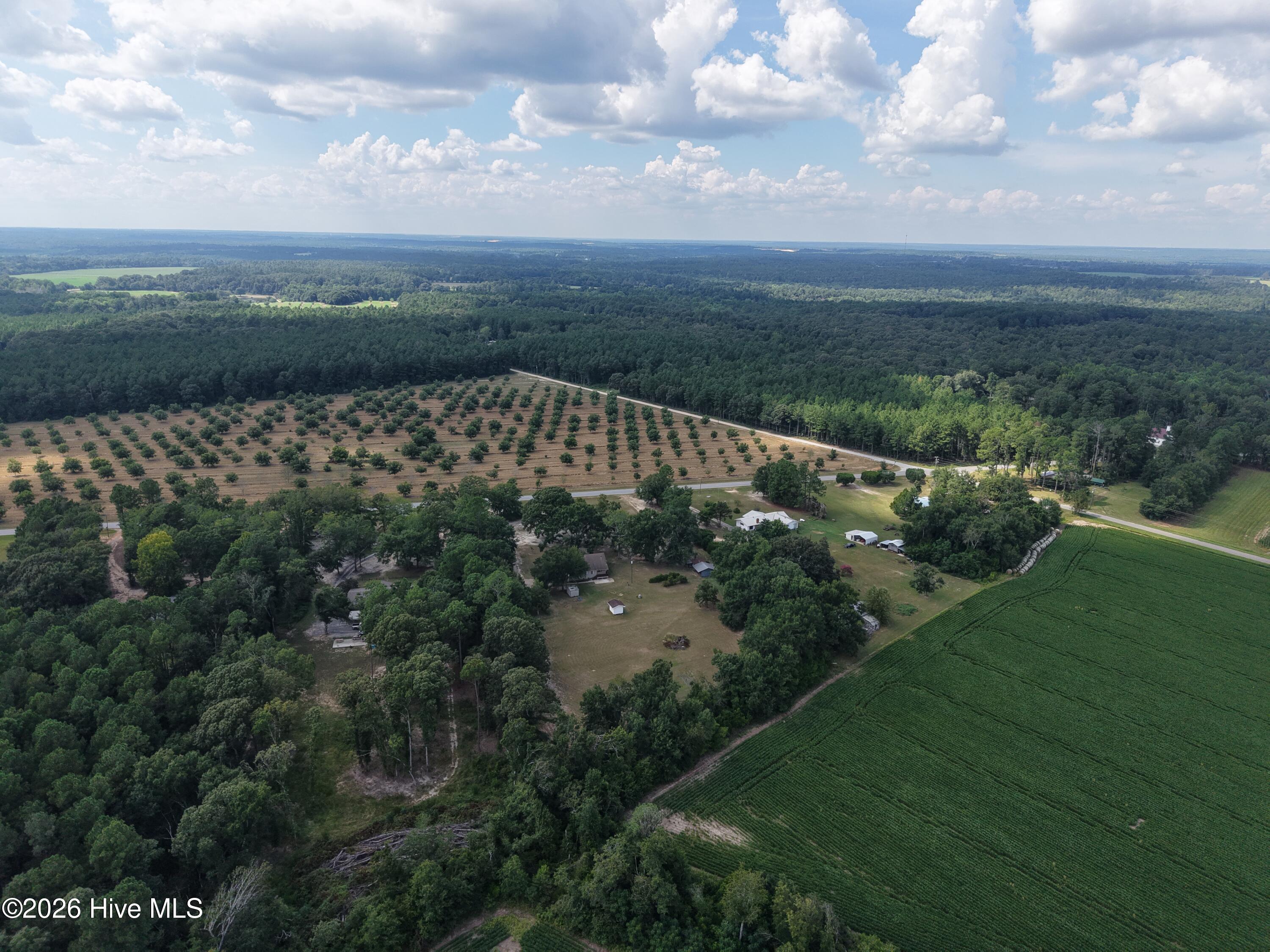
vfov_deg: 56.8
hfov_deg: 71.6
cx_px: 635
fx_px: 881
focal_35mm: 24
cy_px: 476
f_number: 1.8
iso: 270
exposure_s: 1/4000
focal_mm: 8.67
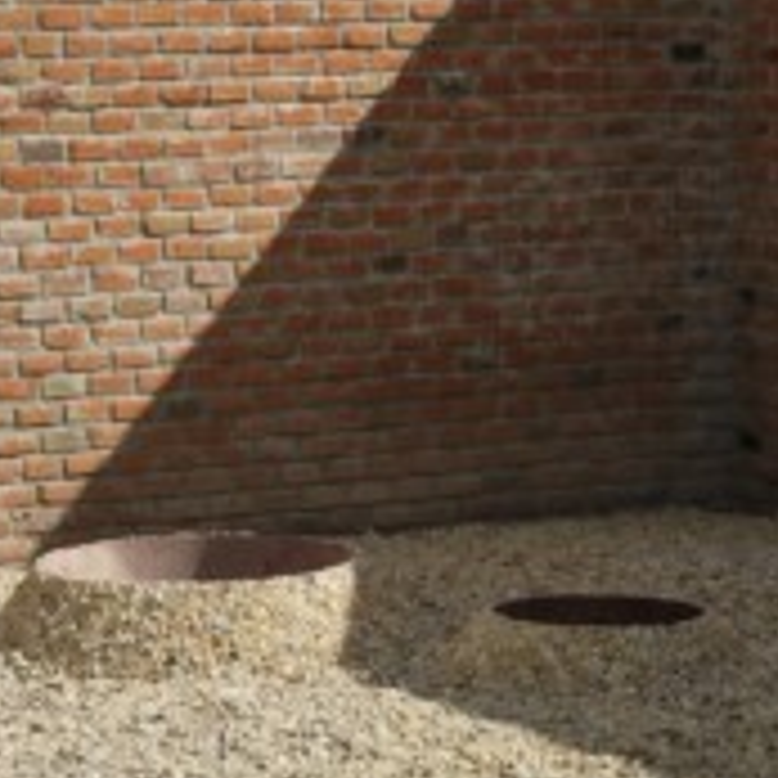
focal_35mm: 171
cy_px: 205
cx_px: 465
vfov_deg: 10.2
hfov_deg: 10.2
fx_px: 4348
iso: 400
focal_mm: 120
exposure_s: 1/4000
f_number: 4
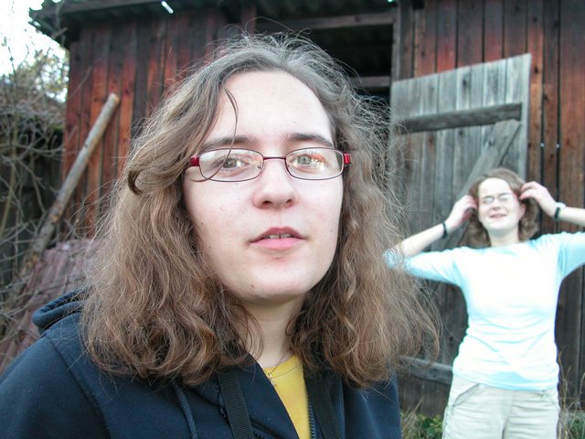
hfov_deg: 52.6
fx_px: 591
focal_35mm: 35
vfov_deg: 40.7
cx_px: 292
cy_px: 220
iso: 200
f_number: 2.8
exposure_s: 1/125
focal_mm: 8.9
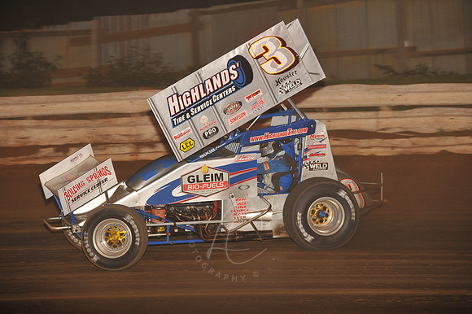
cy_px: 157
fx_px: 2228
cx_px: 236
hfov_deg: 12.1
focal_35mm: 170
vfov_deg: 8.1
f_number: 6.3
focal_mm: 170
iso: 1000
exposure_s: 1/320
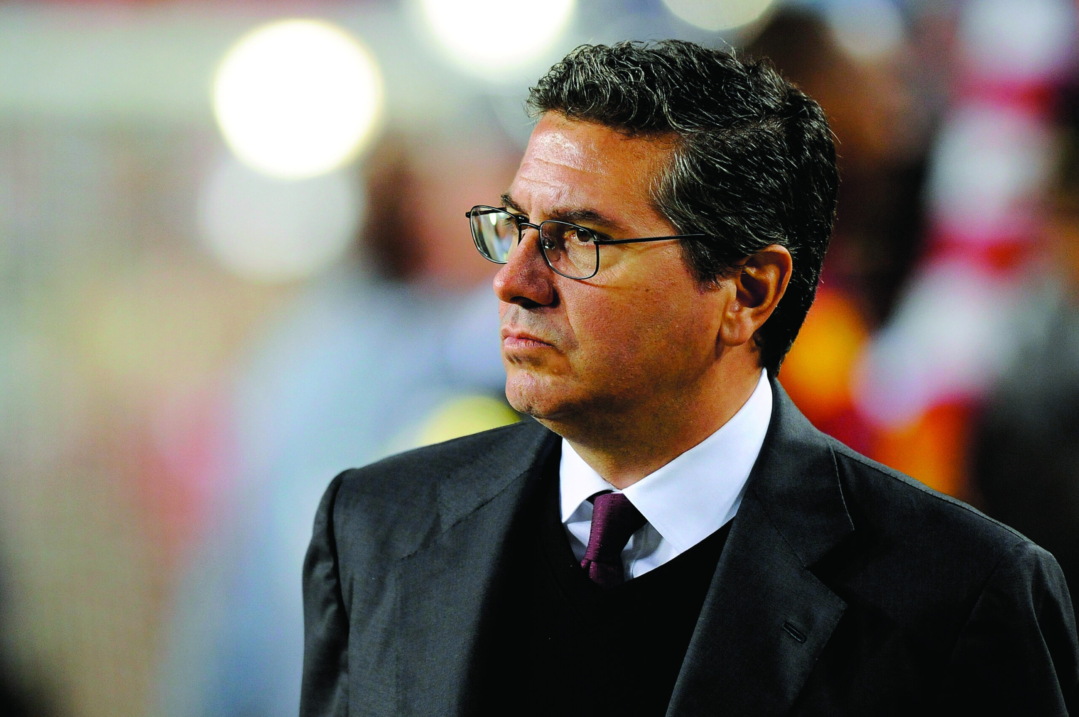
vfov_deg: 3.4
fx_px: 11980
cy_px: 358
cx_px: 540
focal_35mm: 400
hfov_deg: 5.2
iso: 2500
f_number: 3.5
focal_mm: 400
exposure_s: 1/640
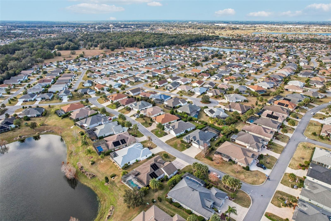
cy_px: 110
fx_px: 202
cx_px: 166
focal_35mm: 22
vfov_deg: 57.2
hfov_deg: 78.6
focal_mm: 8.4
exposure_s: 1/730
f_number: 2.8
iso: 160
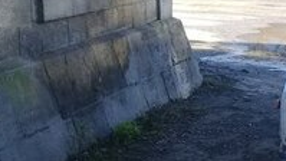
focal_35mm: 112
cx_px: 466
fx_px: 849
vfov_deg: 10.7
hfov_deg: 16.8
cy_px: 155
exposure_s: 1/185
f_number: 2.2
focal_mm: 3.3
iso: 50
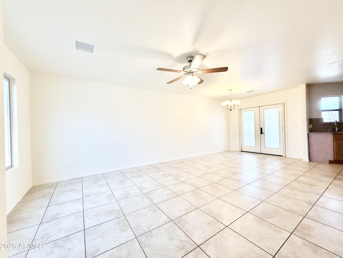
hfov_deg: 102.1
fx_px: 139
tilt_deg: -0.6
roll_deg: +1.3
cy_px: 129
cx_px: 172
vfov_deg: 85.7
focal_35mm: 14
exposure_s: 1/120
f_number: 2.2
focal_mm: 2.22
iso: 320
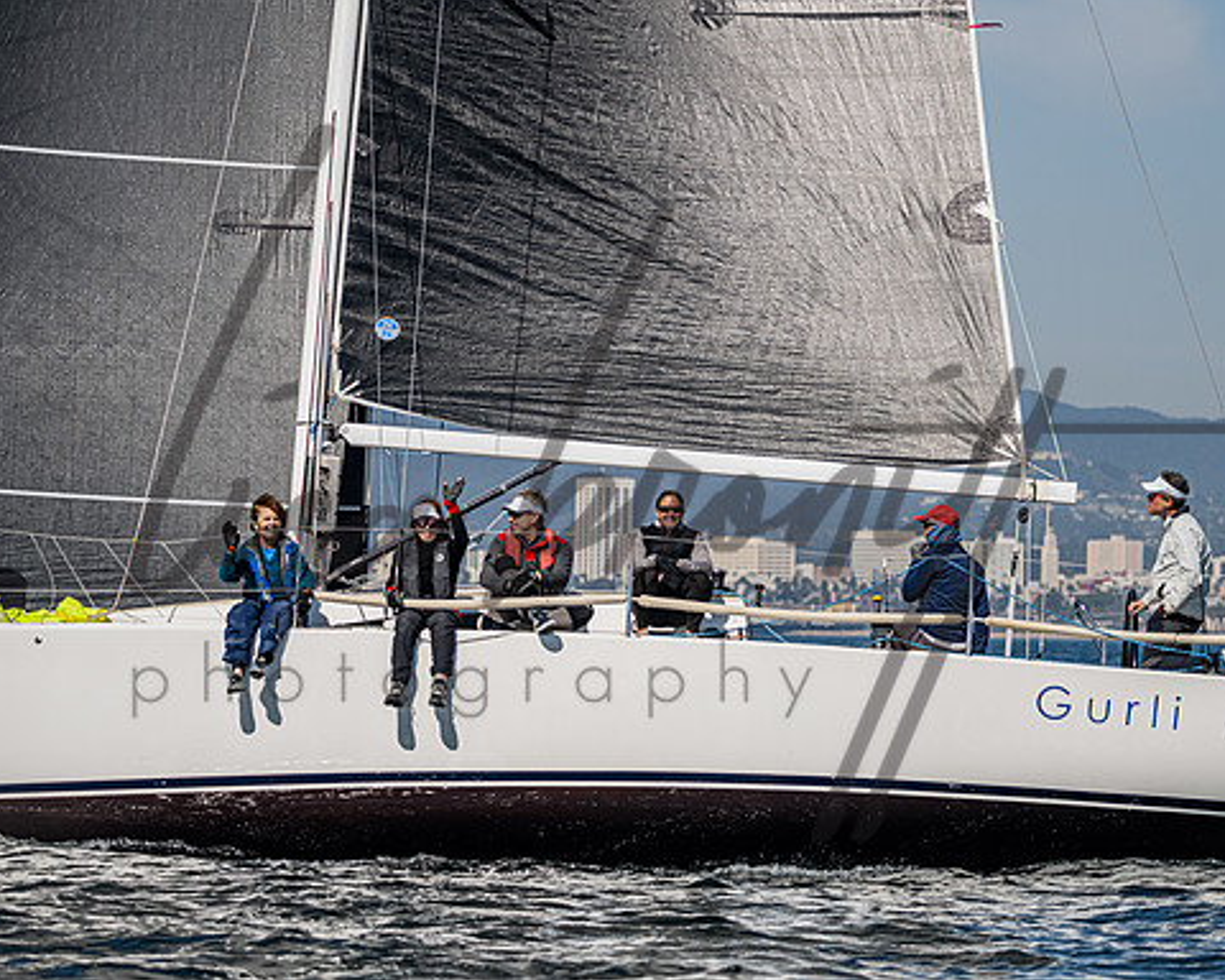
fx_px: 6997
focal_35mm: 193
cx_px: 771
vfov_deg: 8.0
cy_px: 441
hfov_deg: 10.0
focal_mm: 155
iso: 400
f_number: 4.8
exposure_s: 1/6400
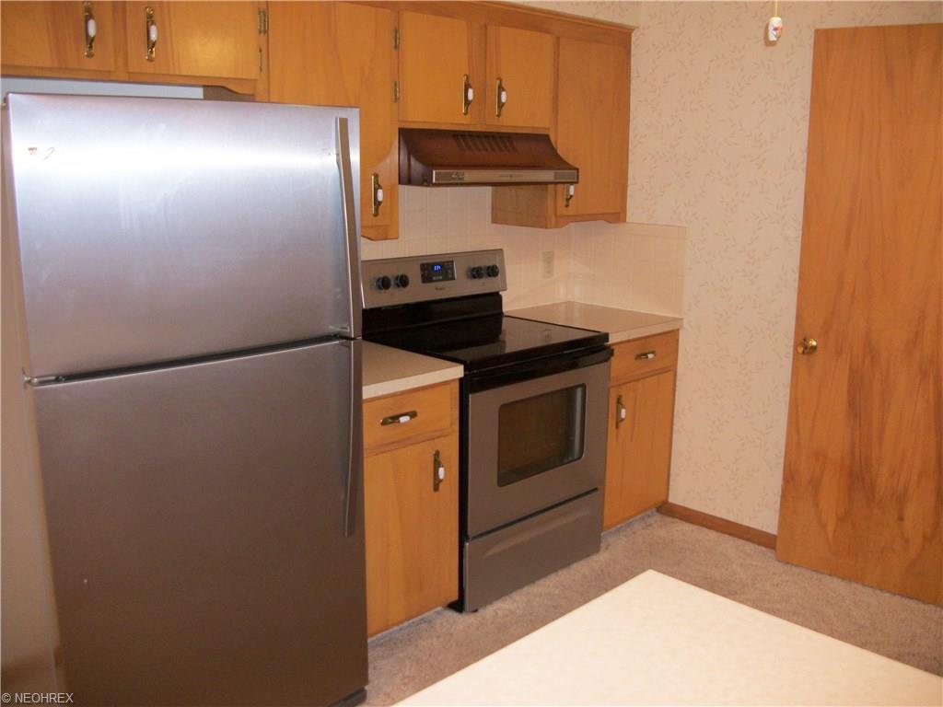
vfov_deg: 44.2
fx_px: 872
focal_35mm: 32
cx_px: 472
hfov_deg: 56.8
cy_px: 354
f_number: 2.9
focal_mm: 5.7
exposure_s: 1/30
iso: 160
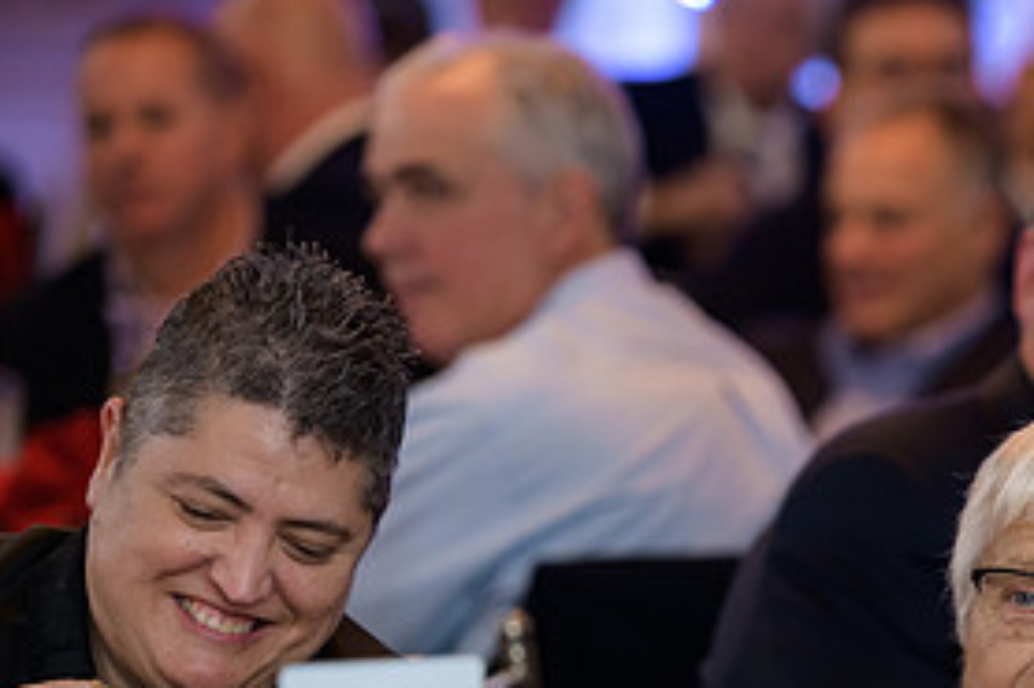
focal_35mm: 303
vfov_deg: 4.5
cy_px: 682
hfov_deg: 6.8
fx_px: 8697
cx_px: 1071
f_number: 3.2
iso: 1000
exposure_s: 1/125
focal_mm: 145
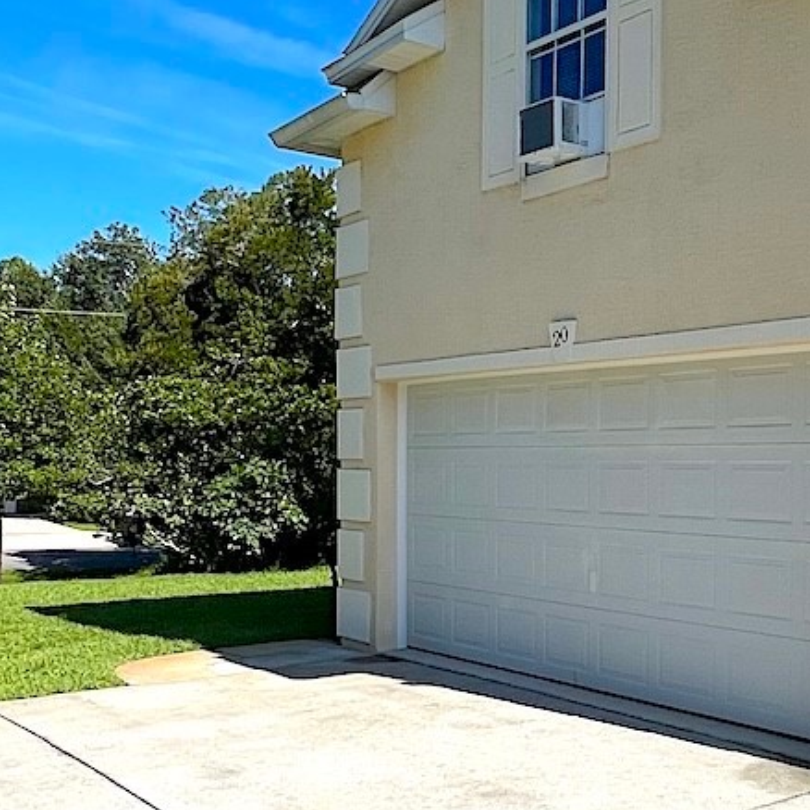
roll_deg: -0.5
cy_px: 516
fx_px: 1112
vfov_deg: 39.7
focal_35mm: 42
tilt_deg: -3.3
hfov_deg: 38.6
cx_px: 644
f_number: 1.8
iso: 32
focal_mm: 1.57
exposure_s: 1/2950
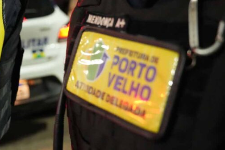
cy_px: 42
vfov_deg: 21.1
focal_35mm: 64
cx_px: 58
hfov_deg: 30.9
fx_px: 400
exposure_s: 1/125
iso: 16000
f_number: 4
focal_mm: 42
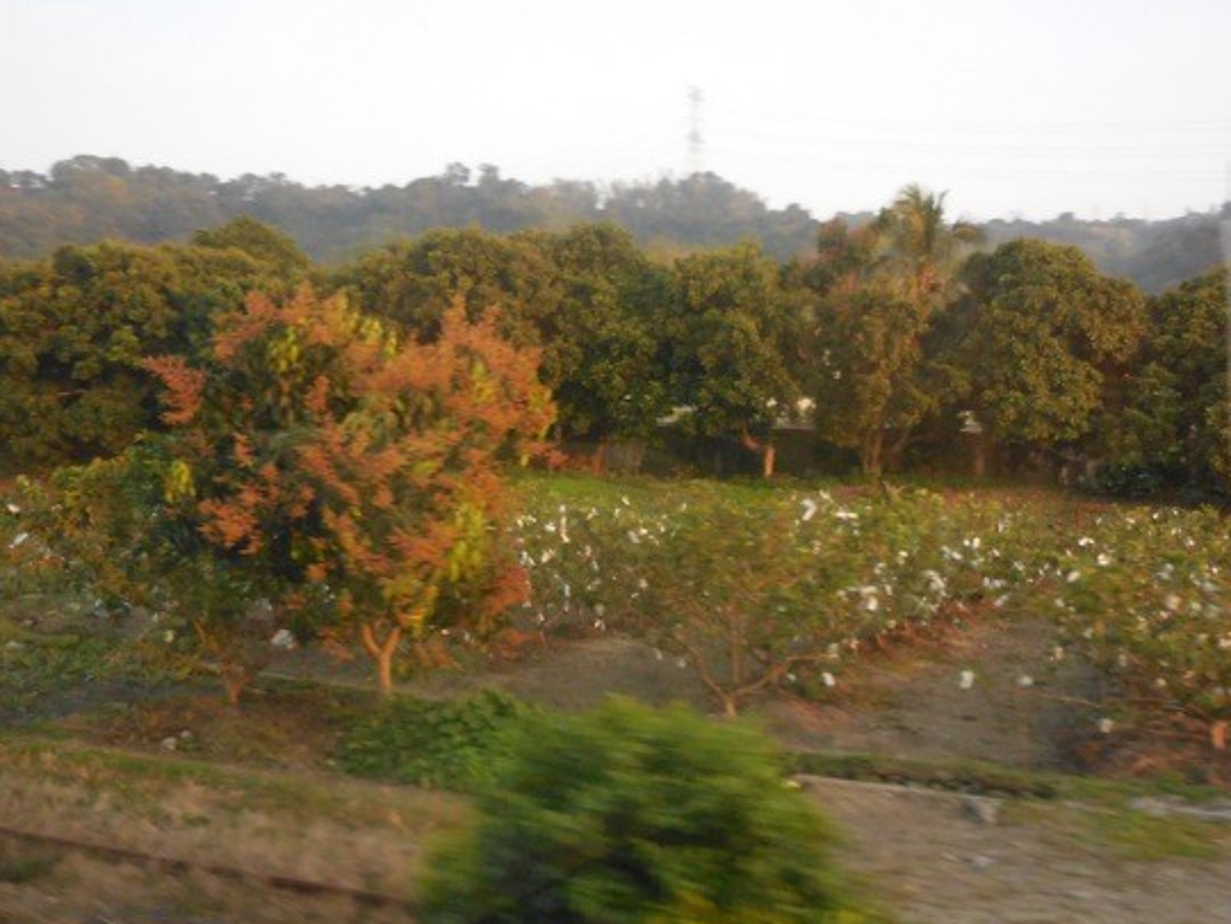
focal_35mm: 41
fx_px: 1458
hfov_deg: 45.8
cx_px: 602
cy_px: 475
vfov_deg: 35.1
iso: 800
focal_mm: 7
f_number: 3.9
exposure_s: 1/200
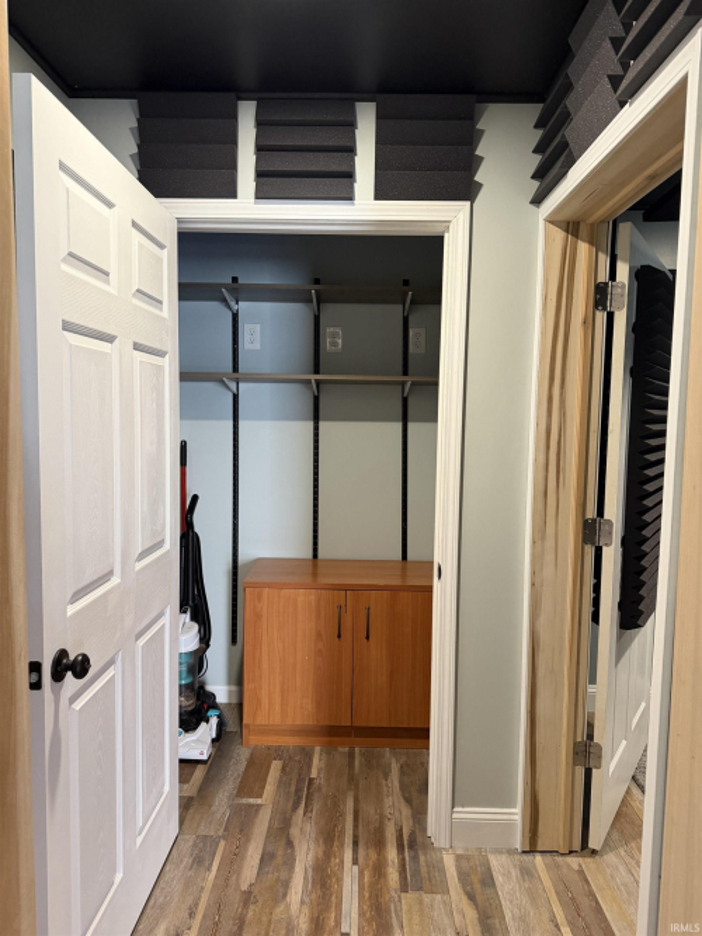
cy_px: 468
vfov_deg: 71.6
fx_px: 649
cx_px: 351
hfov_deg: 56.8
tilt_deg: -5.3
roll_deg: -1.2
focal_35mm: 24
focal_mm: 6.76
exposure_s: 1/59
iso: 320
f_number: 1.78
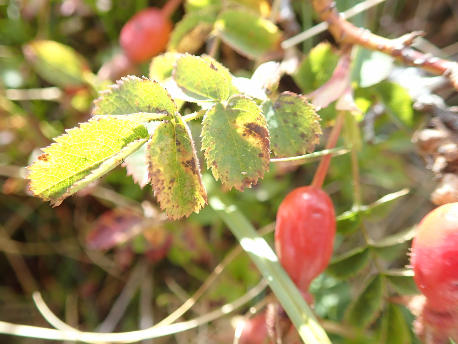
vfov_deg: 46.8
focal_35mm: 30
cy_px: 172
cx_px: 229
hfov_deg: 60.0
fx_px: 397
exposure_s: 1/200
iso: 100
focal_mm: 5.5
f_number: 2.3
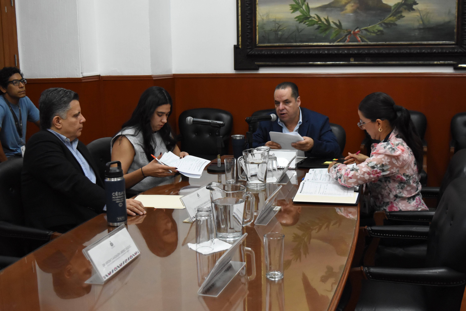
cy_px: 156
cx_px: 233
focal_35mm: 45
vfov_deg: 29.9
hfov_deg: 43.6
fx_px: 583
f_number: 5
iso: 3200
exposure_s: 1/200
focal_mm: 30
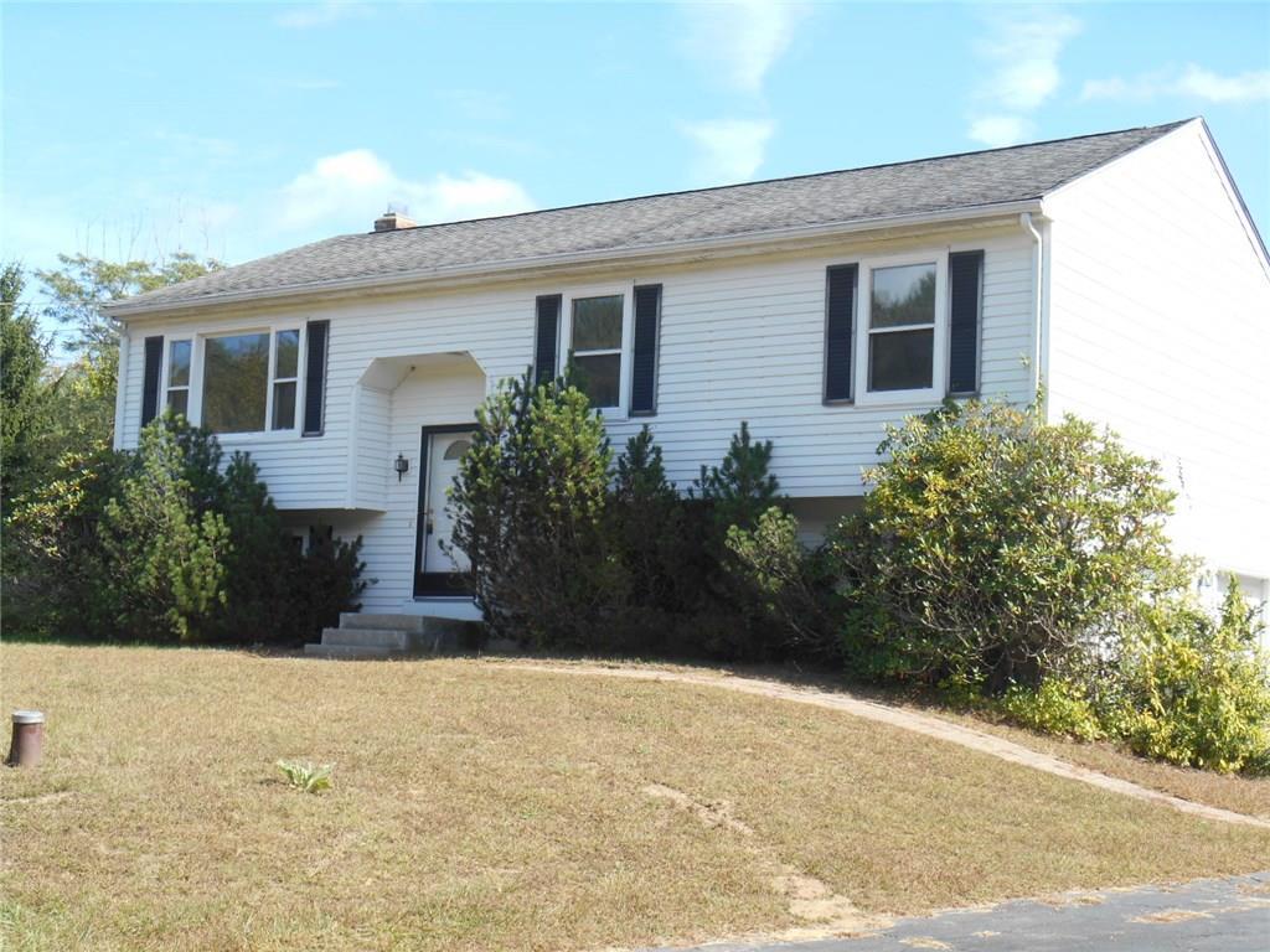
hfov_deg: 36.2
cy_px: 476
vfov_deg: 27.5
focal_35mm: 53
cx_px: 635
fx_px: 1944
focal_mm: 9.5
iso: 80
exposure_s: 1/250
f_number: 4.2
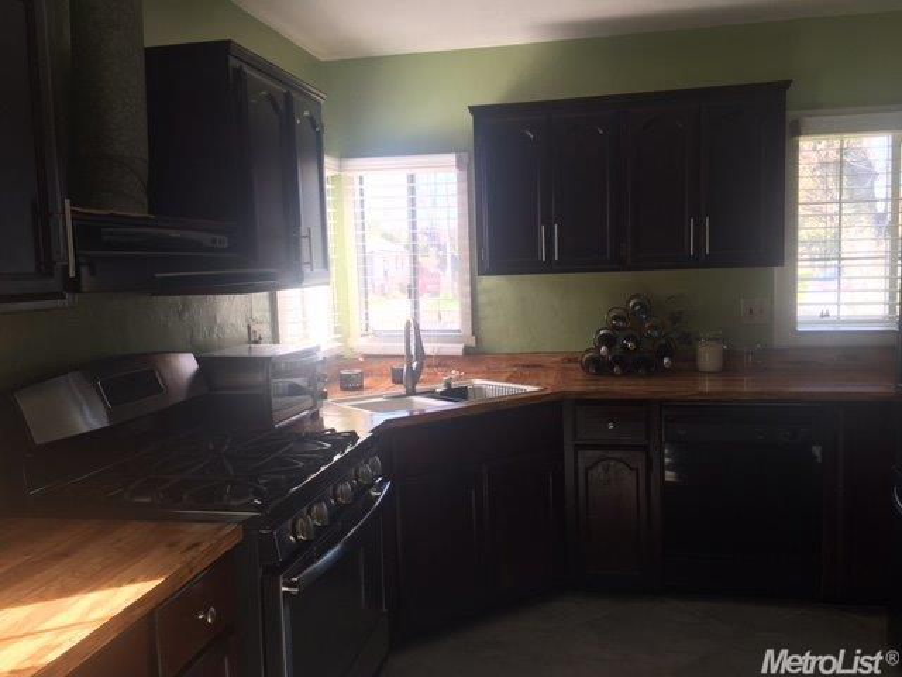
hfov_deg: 61.7
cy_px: 338
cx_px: 451
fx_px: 756
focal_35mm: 29
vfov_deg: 48.2
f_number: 2.2
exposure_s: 1/60
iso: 25
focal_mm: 4.15
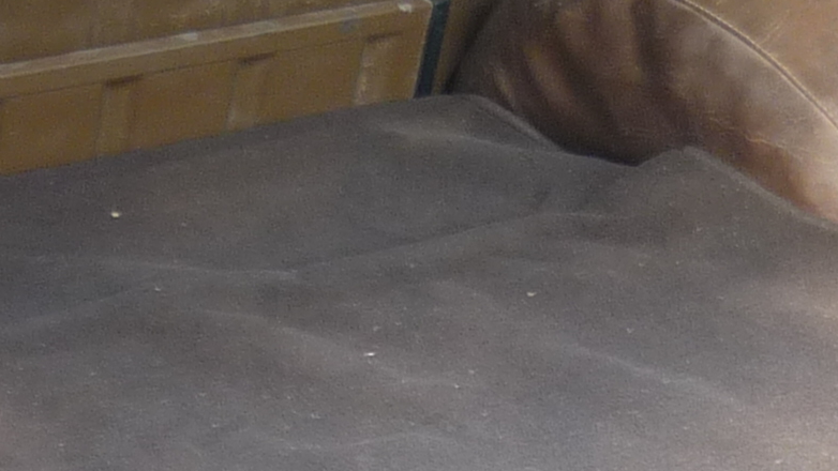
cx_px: 564
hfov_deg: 14.3
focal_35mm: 150
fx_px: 3333
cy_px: 735
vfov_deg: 7.9
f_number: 2.8
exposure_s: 1/60
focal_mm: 5.5
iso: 100
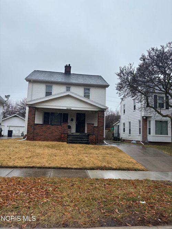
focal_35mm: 26
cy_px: 114
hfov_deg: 53.0
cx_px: 86
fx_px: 172
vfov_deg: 67.3
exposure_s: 1/1279
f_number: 1.6
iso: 50
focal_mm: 5.96
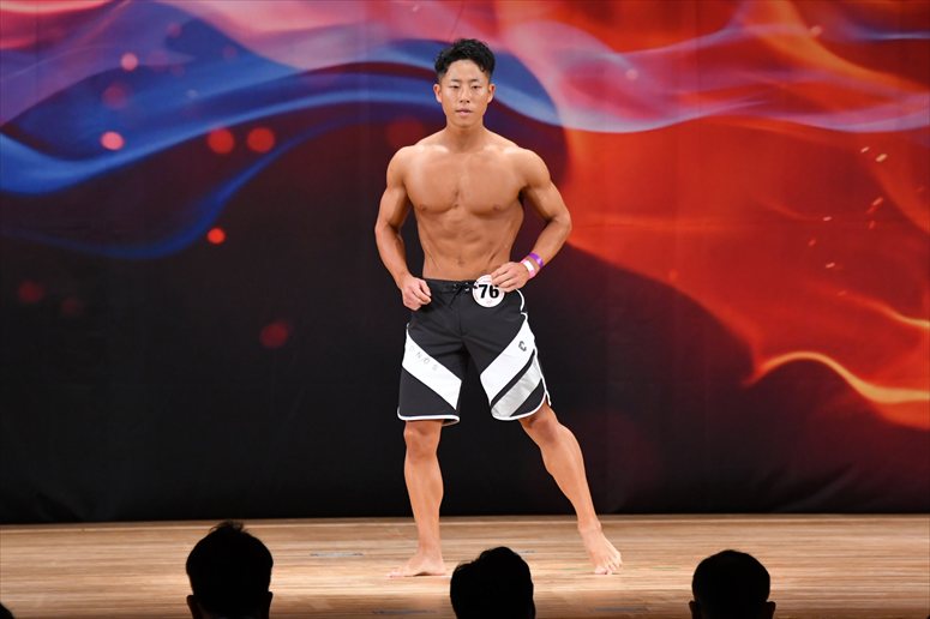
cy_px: 310
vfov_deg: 5.4
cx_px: 465
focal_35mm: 255
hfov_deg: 8.1
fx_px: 6584
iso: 3200
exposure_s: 1/400
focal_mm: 170
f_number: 5.6
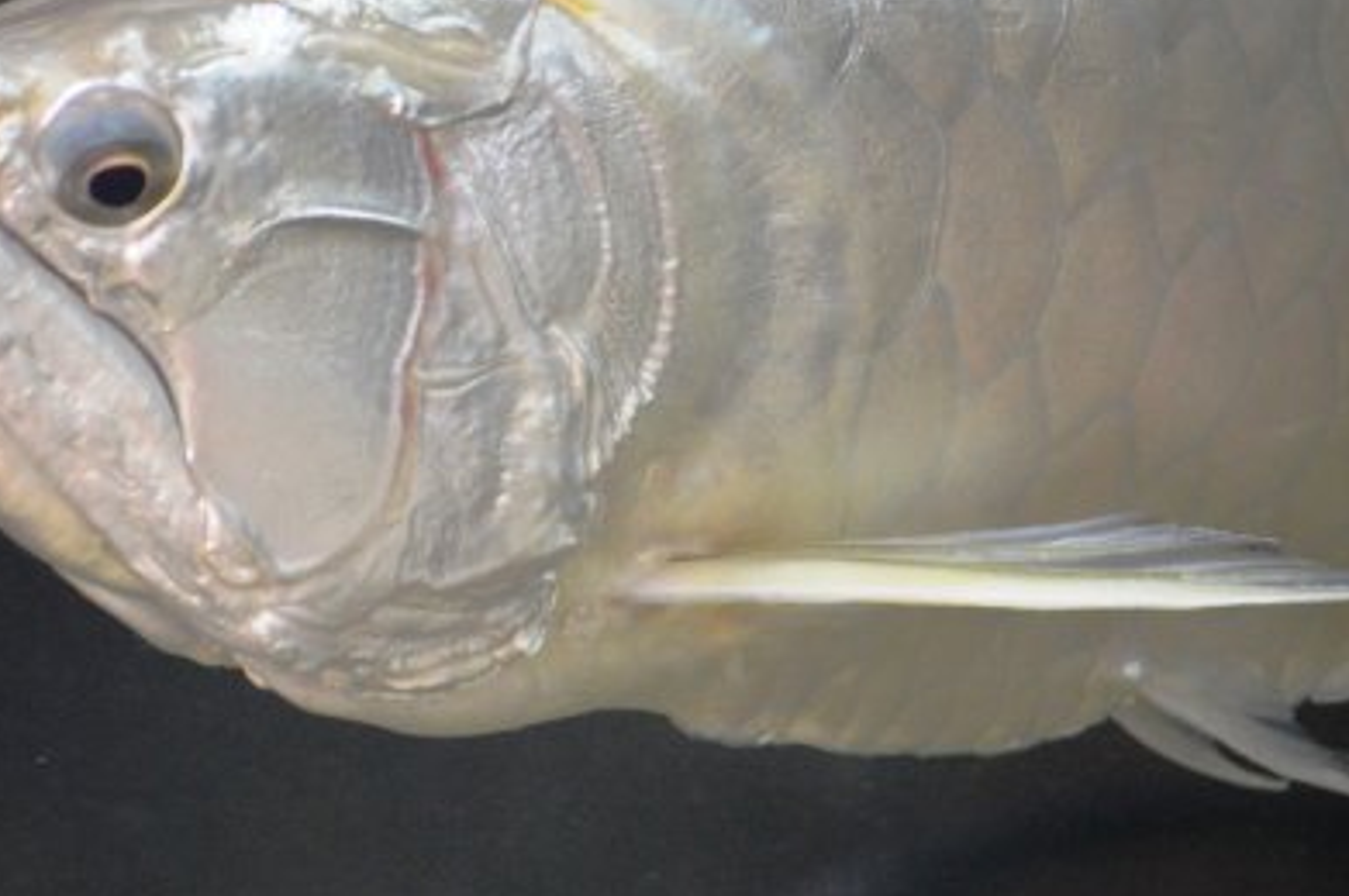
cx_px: 424
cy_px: 288
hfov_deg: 10.2
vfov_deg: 6.8
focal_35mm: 202
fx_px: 7563
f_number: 4.2
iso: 3200
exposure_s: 1/60
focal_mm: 86
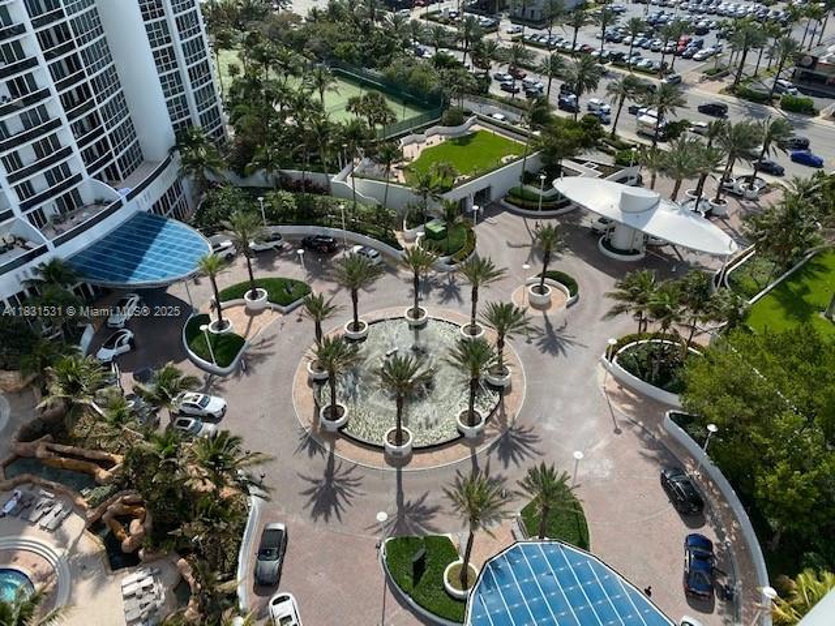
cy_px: 313
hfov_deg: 67.3
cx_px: 418
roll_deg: +2.4
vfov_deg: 53.1
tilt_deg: -36.9
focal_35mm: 26
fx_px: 627
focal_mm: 4.25
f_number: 1.8
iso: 32
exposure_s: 1/2762
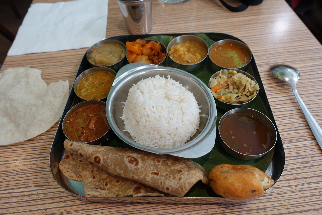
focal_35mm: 24
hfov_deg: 73.8
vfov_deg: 53.1
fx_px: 215
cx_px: 161
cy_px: 108
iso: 125
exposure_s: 1/30
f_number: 2.5
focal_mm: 8.8
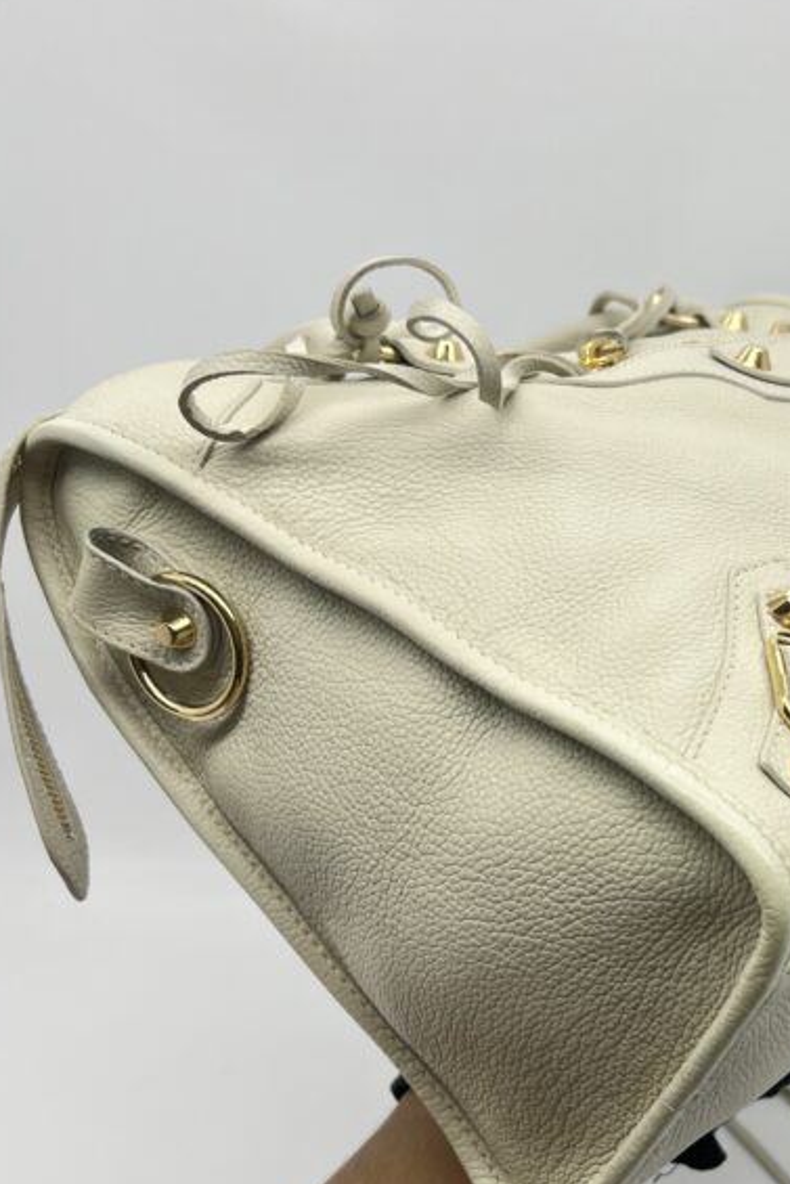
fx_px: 1612
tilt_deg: -27.1
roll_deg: +0.2
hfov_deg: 27.1
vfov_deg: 40.1
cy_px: 740
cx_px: 612
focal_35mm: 49
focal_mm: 5.7
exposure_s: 1/164
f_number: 1.5
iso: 40
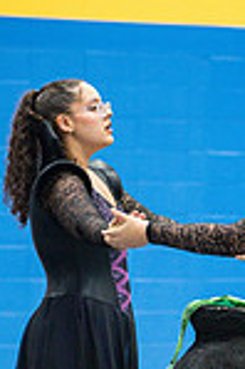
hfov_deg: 3.2
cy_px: 329
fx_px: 4338
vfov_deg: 4.9
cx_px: 302
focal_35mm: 424
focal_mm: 140
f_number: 4
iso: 5600
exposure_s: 1/500
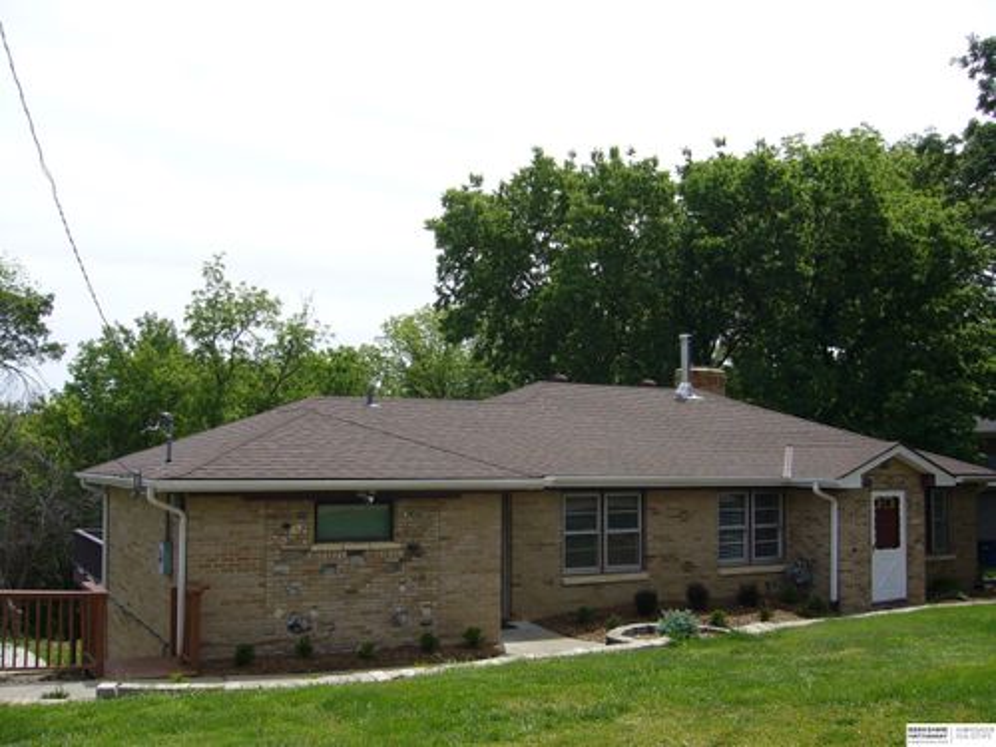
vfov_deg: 40.7
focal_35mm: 35
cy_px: 374
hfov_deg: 52.6
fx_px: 1007
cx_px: 498
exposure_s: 1/320
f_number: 5.6
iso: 80
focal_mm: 5.8
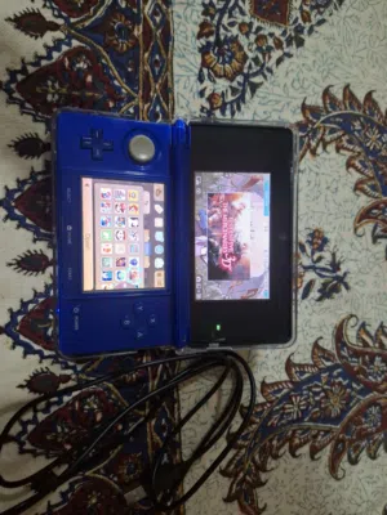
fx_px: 343
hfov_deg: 58.9
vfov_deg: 73.9
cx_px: 194
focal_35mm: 23
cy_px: 258
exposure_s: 1/33
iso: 250
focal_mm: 5.54
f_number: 1.8
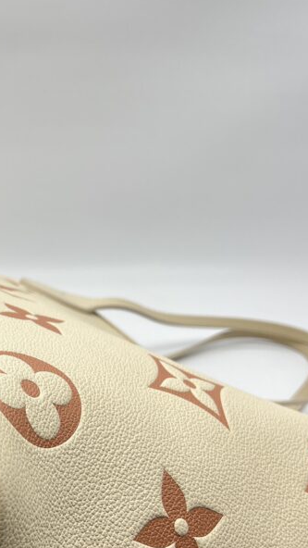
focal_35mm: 49
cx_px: 21
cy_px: 349
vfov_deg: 41.7
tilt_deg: -27.3
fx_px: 711
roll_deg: +0.0
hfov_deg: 23.7
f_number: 1.5
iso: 32
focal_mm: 5.7
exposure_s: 1/146
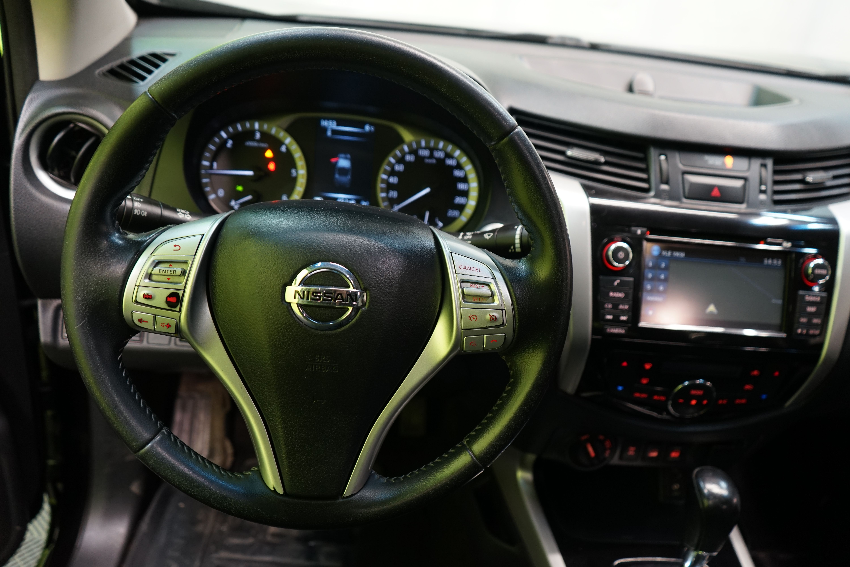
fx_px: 661
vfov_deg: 46.4
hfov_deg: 65.5
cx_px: 425
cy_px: 284
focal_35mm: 28
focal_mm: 28
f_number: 3.5
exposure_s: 1/30
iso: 800
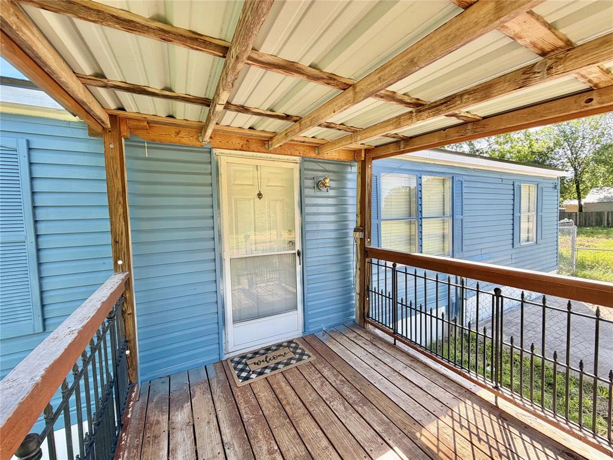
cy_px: 230
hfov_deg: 102.1
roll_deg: +2.3
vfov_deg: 85.7
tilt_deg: -3.2
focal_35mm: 14
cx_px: 306
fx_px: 248
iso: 40
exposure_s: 1/182
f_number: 2.2
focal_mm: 2.22
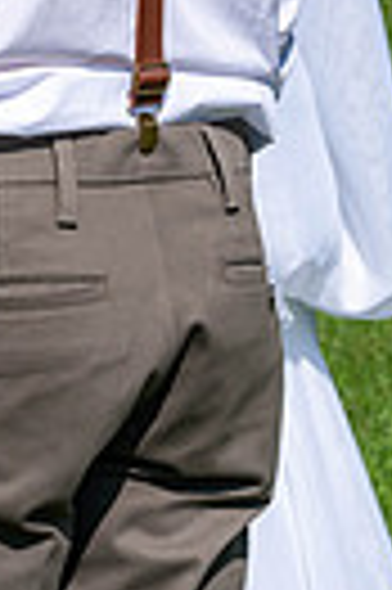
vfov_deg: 8.4
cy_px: -234
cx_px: 70
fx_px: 3930
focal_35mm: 240
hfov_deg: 5.7
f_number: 8
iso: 100
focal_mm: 70
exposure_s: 1/500
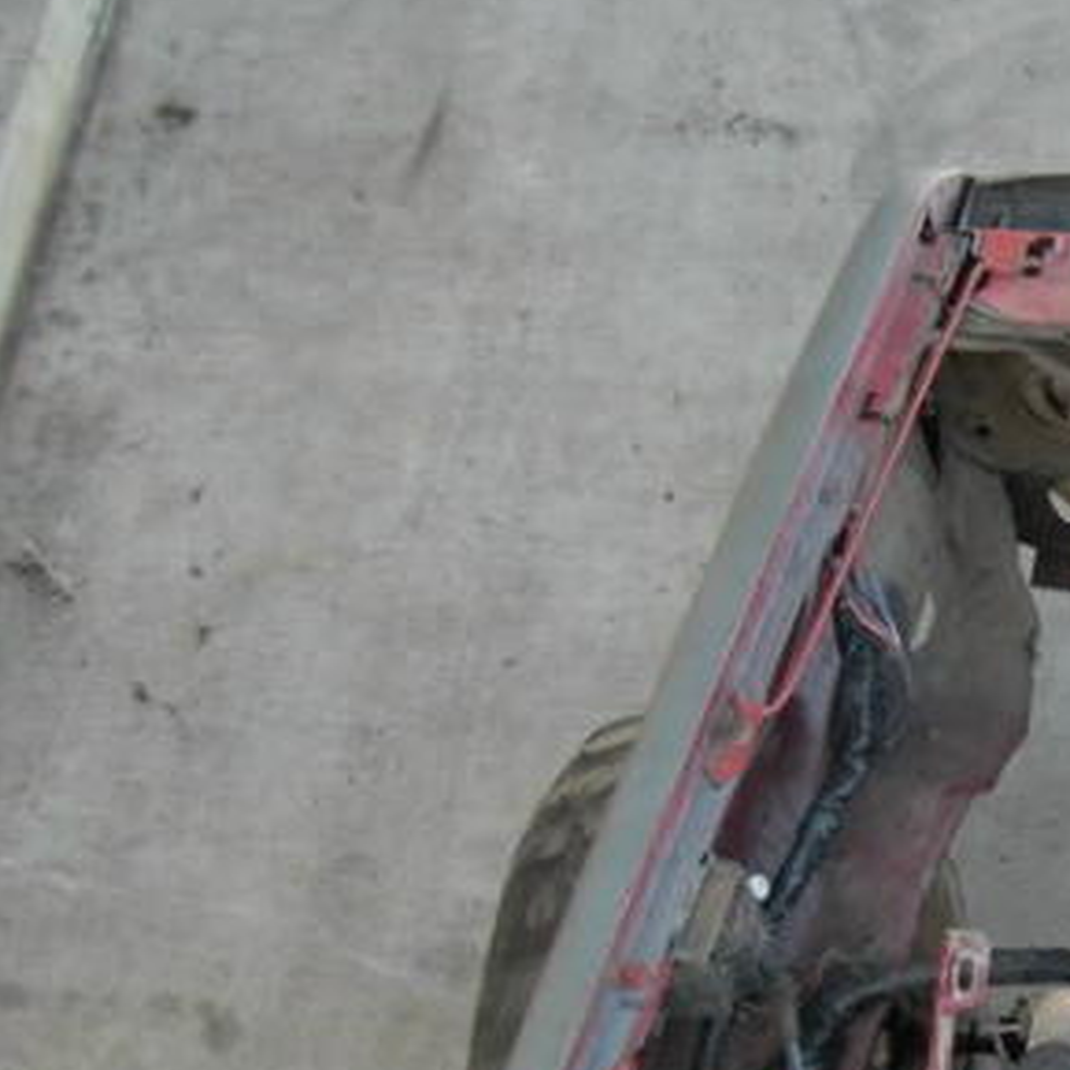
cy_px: 1042
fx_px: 3462
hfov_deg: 16.2
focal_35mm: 99
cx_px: 1540
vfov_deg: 17.2
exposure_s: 1/100
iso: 100
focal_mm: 6.3
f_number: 2.8
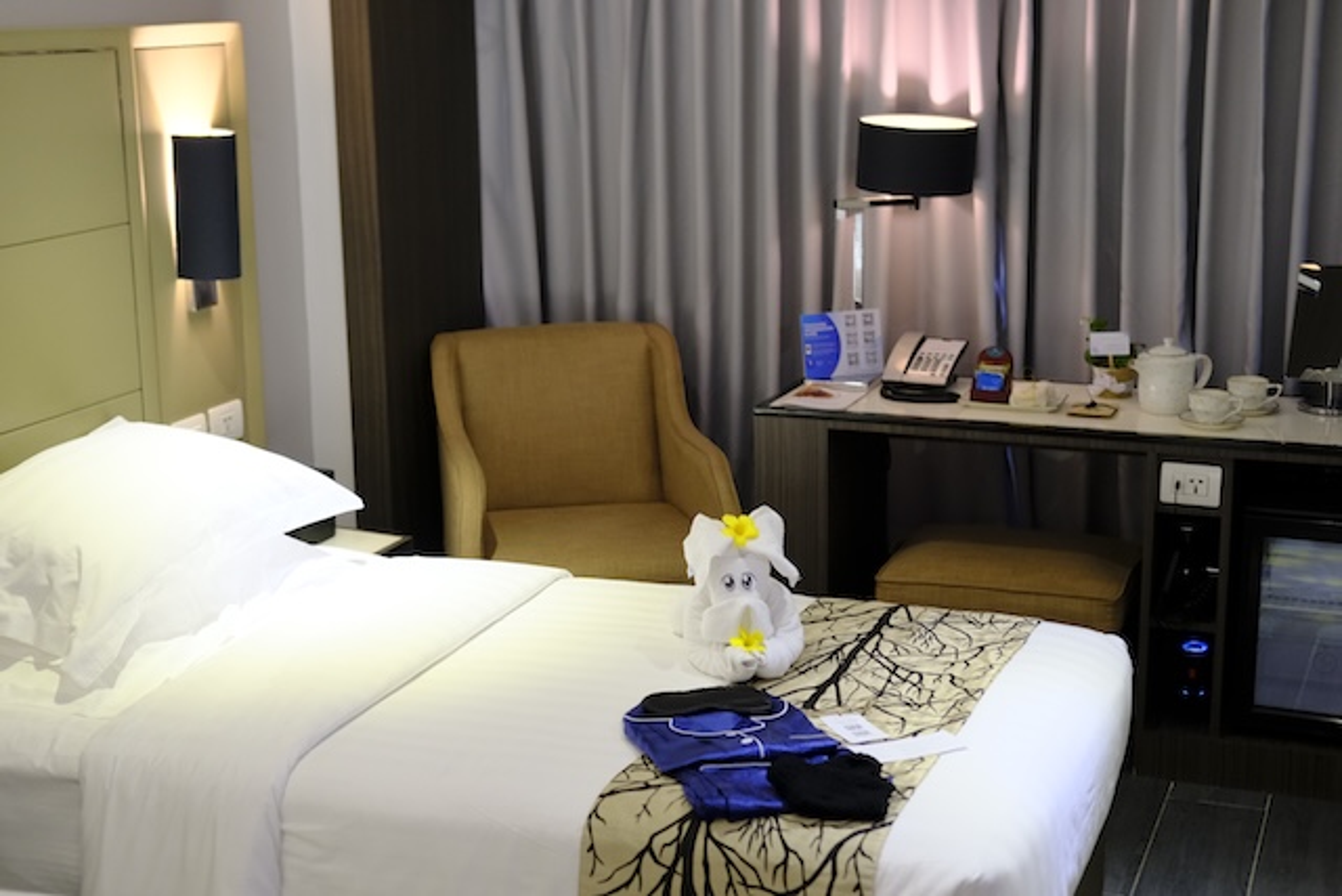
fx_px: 1976
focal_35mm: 53
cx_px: 671
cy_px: 448
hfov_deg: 37.5
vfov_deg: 25.5
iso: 2000
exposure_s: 1/25
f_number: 2.8
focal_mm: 35
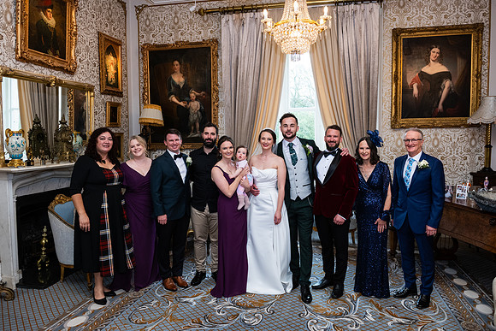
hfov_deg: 67.4
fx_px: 372
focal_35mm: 27
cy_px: 166
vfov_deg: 48.0
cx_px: 248
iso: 800
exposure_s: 1/160
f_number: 5
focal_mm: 27
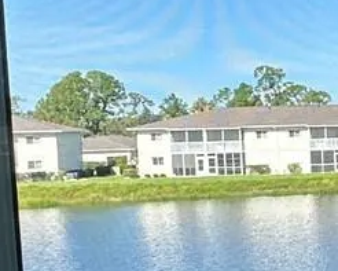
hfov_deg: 16.3
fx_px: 891
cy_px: 179
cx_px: 681
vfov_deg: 17.2
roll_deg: +1.2
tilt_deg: -2.2
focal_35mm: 89
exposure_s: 1/790
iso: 40
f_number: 2.2
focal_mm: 2.22
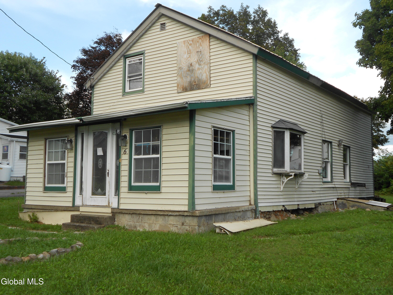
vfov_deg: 38.7
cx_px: 196
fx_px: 420
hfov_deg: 50.1
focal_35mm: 37
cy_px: 148
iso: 80
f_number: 3.9
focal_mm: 6.7
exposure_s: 1/320
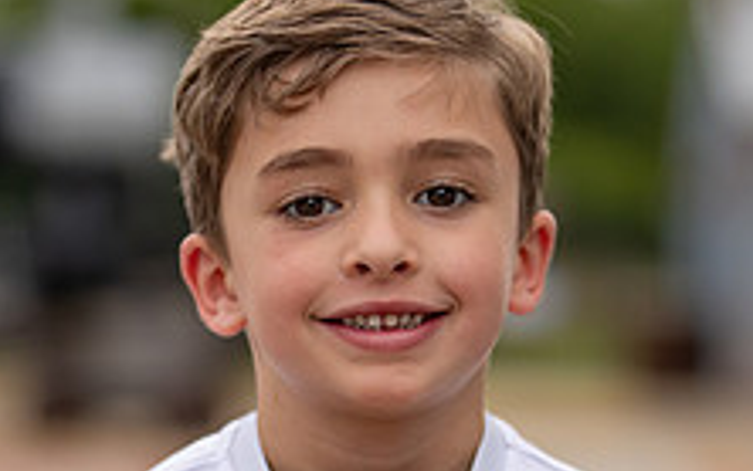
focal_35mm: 156
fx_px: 3203
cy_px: 540
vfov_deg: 8.3
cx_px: 405
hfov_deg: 13.4
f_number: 1.2
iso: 250
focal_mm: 50
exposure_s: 1/4000
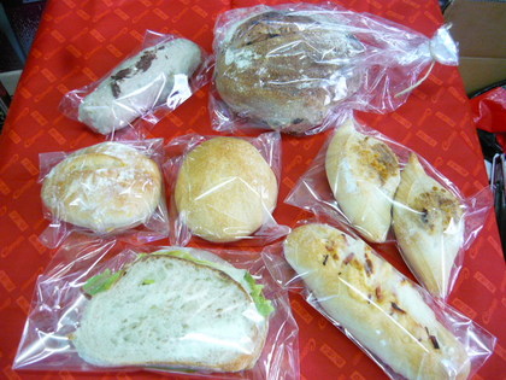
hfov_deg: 55.4
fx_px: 482
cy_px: 190
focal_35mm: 33
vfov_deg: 42.9
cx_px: 253
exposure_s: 1/25
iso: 400
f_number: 2.8
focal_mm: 5.5
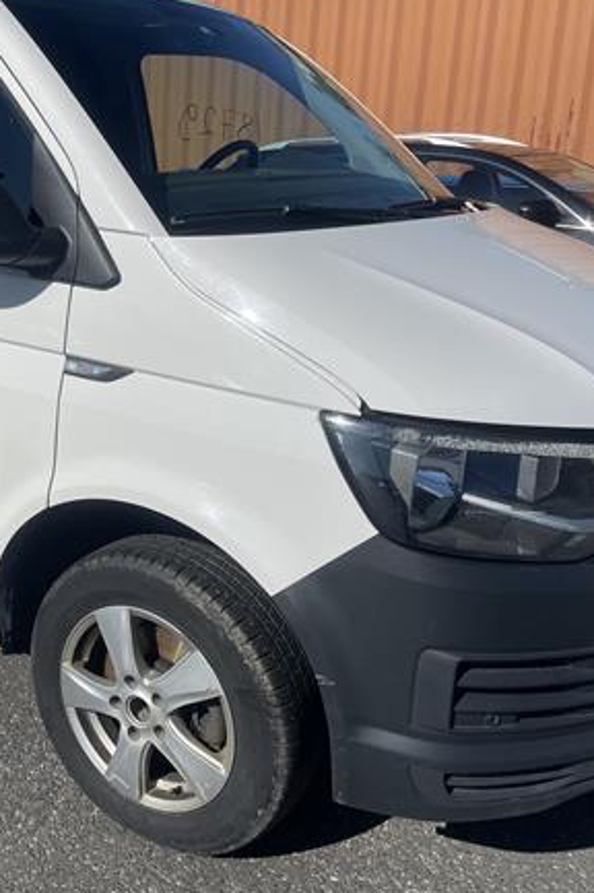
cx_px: 58
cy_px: 406
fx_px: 992
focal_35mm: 40
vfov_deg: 48.4
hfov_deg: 31.7
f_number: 1.6
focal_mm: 4.2
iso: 32
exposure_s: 1/10753
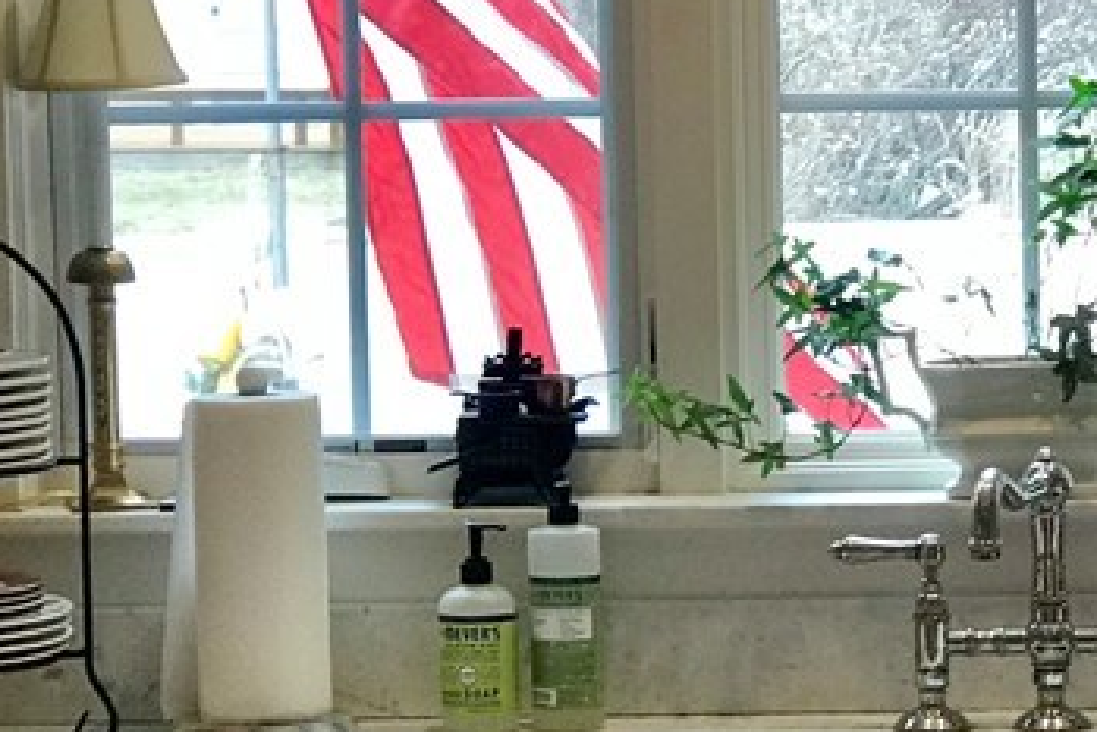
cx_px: 1003
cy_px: 525
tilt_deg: -4.9
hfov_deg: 11.7
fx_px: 5304
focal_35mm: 174
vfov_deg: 7.9
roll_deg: +0.1
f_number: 2.8
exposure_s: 1/60
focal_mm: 6.6
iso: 64
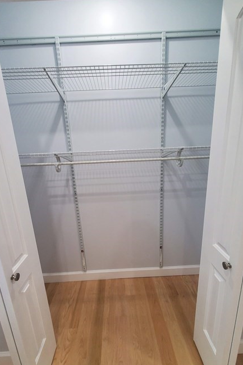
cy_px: 195
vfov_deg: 96.6
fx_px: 162
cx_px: 118
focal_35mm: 16
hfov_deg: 73.8
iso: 160
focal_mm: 1.8
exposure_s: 1/60
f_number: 2.2
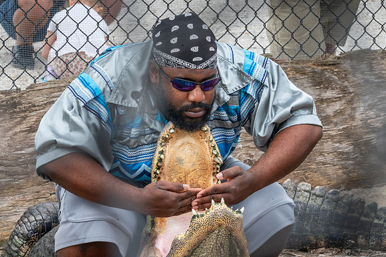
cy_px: 134
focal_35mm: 220
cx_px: 173
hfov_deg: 9.3
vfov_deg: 6.2
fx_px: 2363
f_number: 22
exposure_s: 1/20
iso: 320
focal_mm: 200
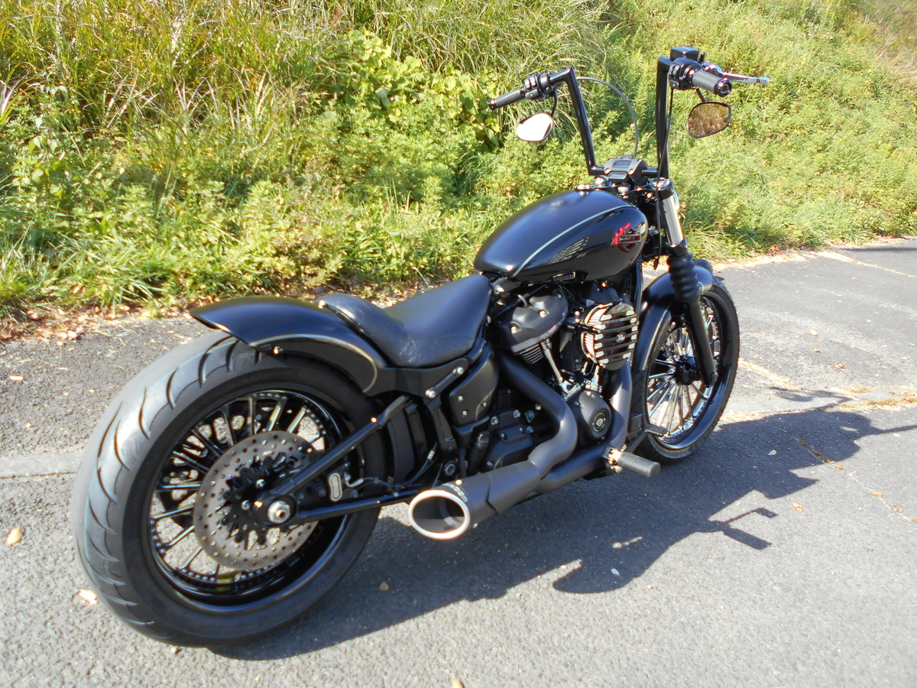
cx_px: 458
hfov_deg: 67.3
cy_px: 344
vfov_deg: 53.1
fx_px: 689
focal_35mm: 26
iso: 80
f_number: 3.2
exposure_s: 1/250
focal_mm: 4.6
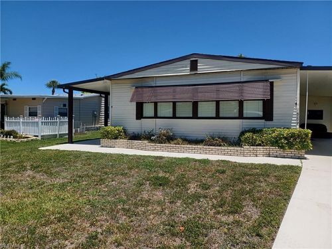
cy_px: 124
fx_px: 240
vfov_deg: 54.9
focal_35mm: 25
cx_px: 166
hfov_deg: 69.4
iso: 32
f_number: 1.8
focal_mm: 4.6
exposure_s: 1/543
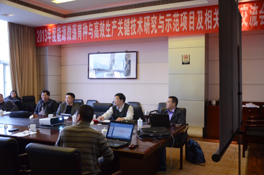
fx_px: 263
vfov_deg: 36.7
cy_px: 88
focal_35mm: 36
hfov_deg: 53.2
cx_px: 132
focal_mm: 24
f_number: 4.5
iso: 1600
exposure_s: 1/80
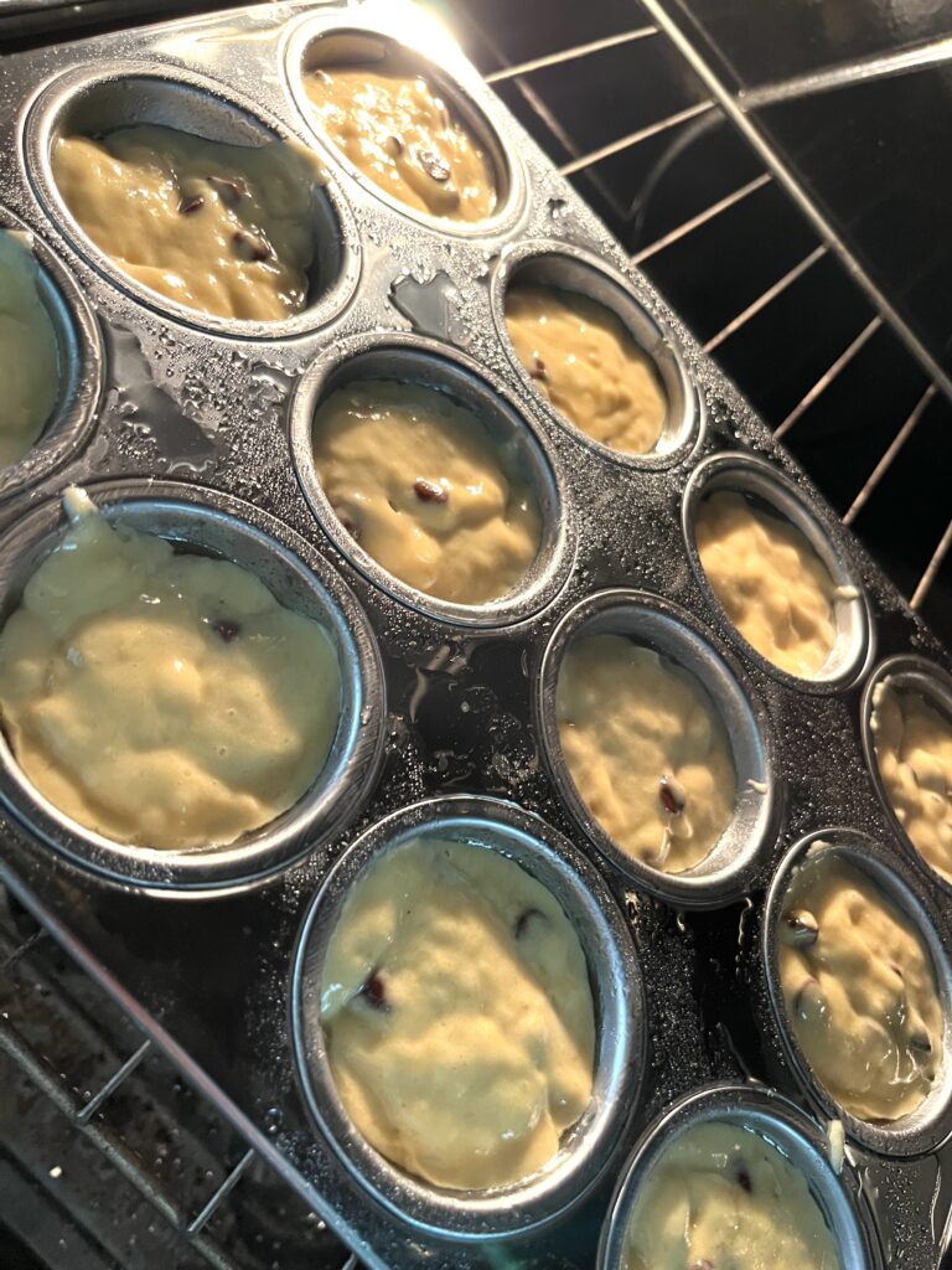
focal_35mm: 26
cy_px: 635
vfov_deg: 67.3
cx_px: 476
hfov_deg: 53.1
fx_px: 953
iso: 500
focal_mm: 5.1
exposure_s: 1/60
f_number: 1.6
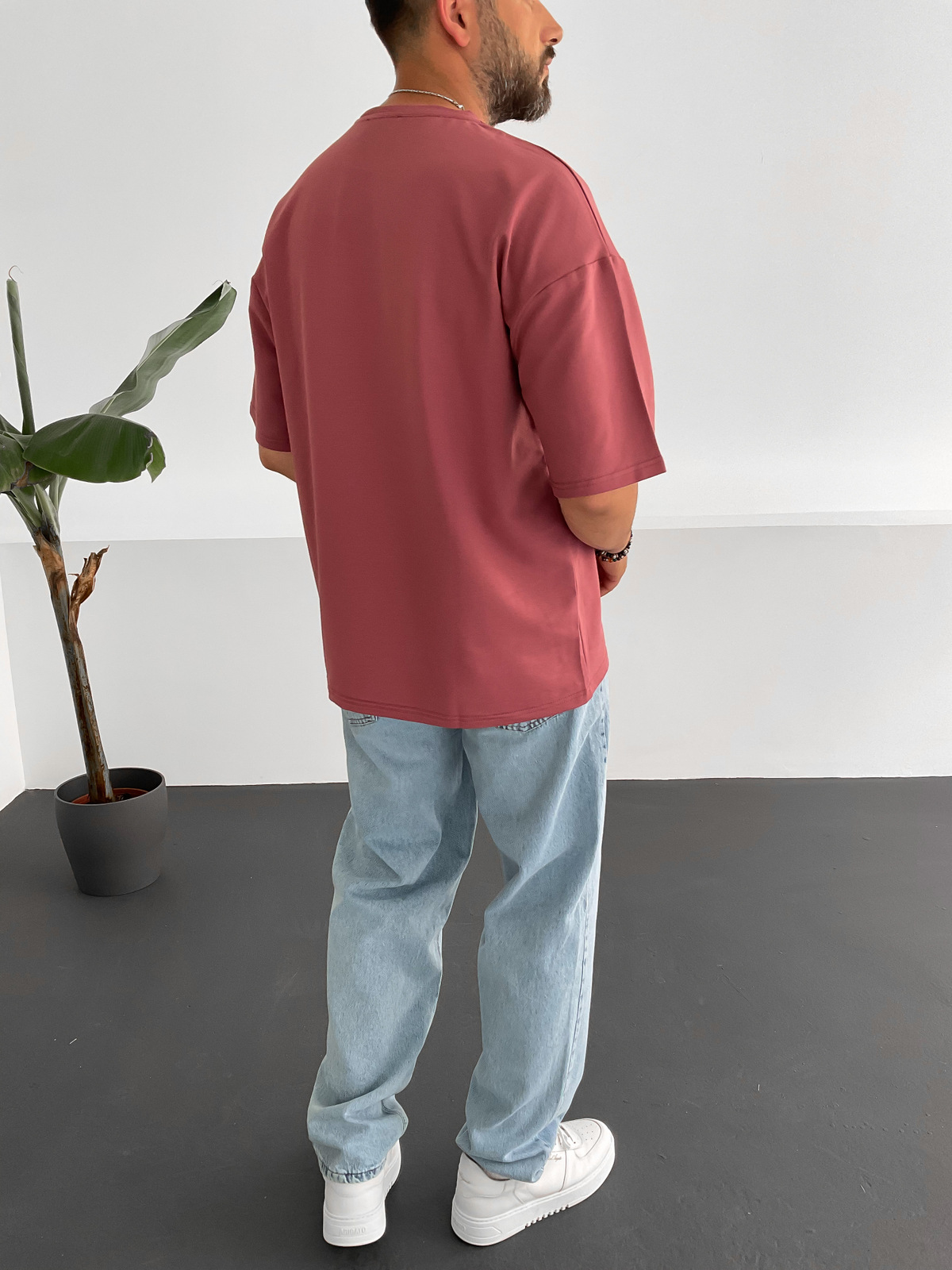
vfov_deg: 61.7
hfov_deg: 48.2
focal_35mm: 29
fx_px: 1063
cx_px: 476
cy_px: 635
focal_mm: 3
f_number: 1.8
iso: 50
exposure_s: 1/120
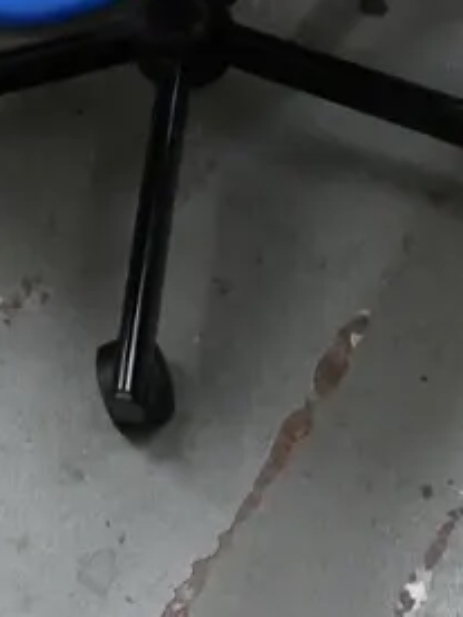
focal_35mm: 89
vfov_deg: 17.6
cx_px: 87
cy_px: -501
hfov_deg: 16.5
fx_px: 1587
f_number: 4
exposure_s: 1/60
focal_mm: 12
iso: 3200
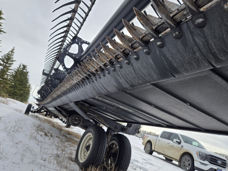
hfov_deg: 71.6
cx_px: 118
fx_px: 158
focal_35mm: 24
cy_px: 84
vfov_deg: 56.8
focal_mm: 5.4
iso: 25
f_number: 1.8
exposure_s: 1/1501
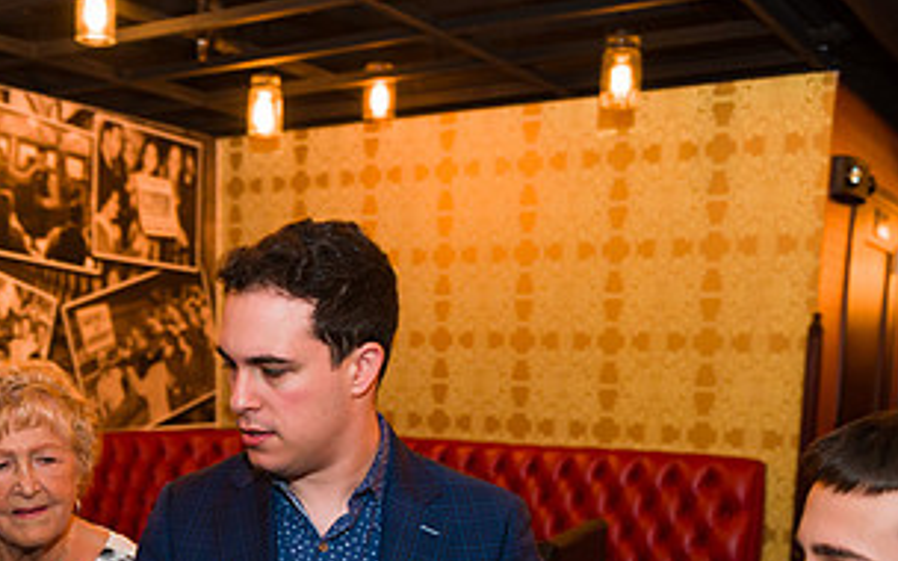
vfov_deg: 25.7
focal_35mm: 48
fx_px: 1175
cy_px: 538
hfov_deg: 41.4
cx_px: 313
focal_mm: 24
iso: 1250
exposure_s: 1/200
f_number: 3.2
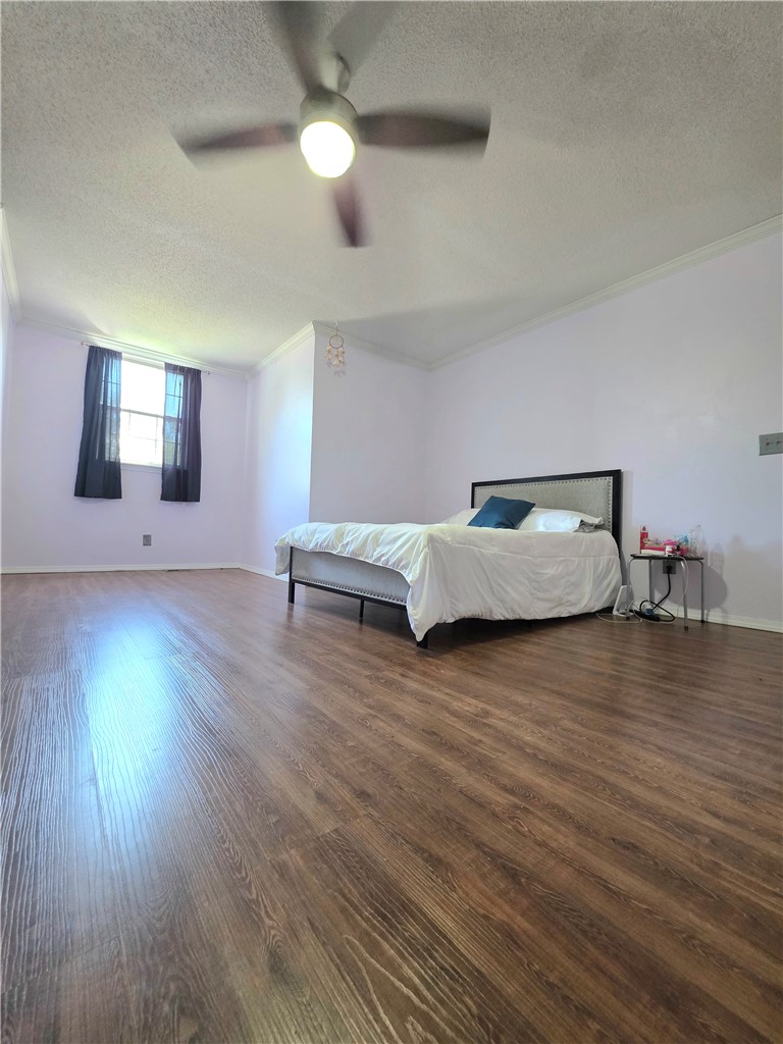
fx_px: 392
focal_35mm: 13
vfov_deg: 106.2
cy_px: 522
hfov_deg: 89.9
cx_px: 392
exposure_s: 1/60.2
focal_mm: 2.2
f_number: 1.9
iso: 320
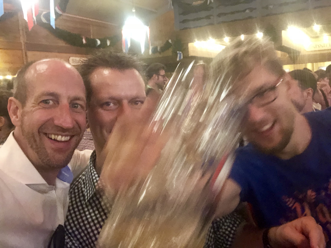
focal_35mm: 32
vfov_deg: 44.2
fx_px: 306
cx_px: 166
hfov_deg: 56.8
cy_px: 124
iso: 800
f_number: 2.2
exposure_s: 1/17
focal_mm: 2.87
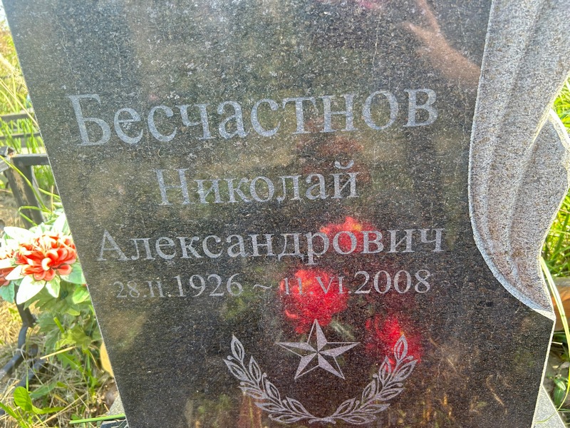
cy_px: 214
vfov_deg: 53.1
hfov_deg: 67.3
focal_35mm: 26
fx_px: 428
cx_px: 285
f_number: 1.5
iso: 50
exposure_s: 1/262
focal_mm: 5.7
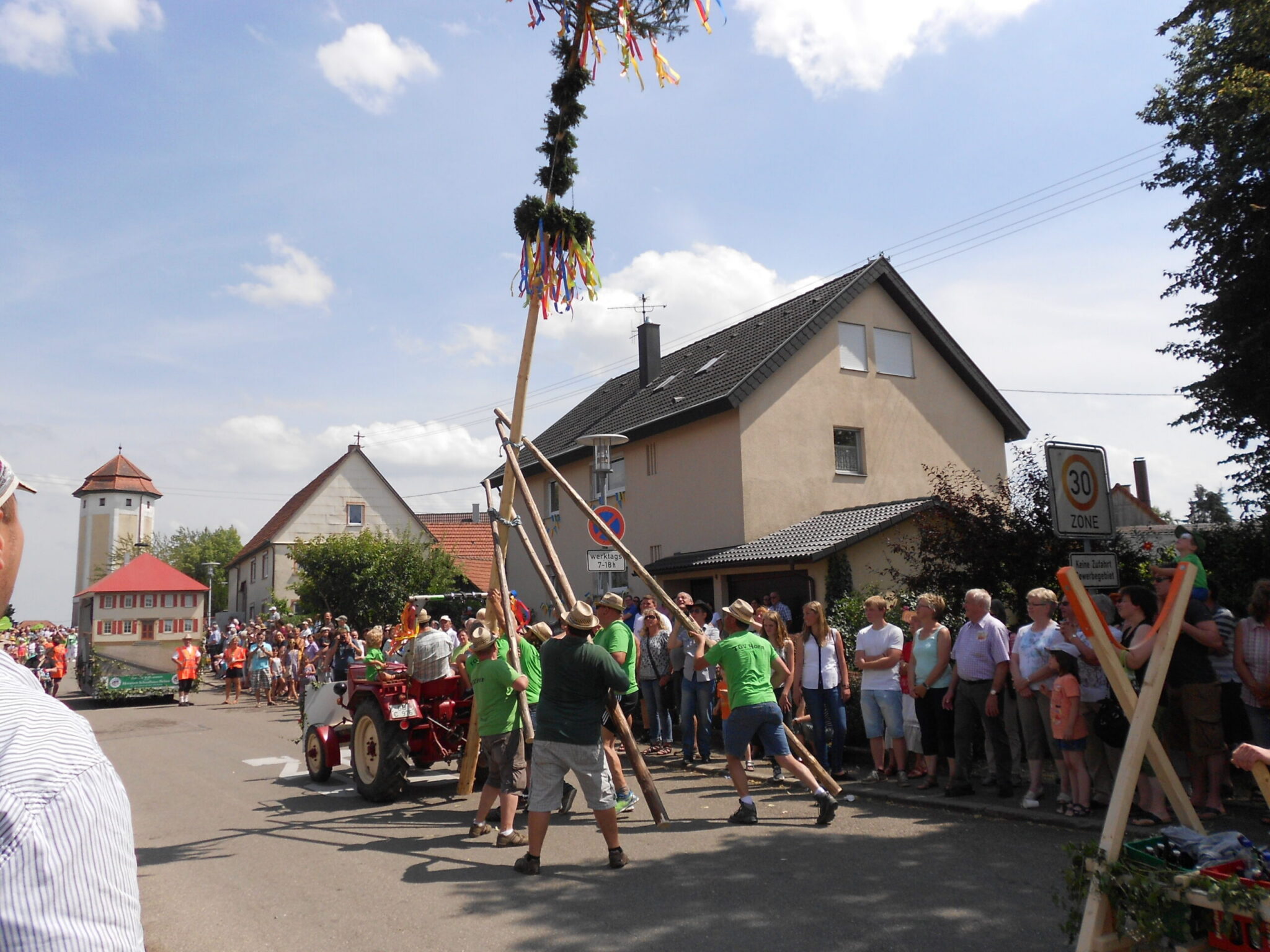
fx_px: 1064
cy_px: 476
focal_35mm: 29
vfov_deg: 48.2
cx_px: 635
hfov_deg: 61.7
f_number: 3.4
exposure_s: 1/1000
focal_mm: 5.3
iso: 80
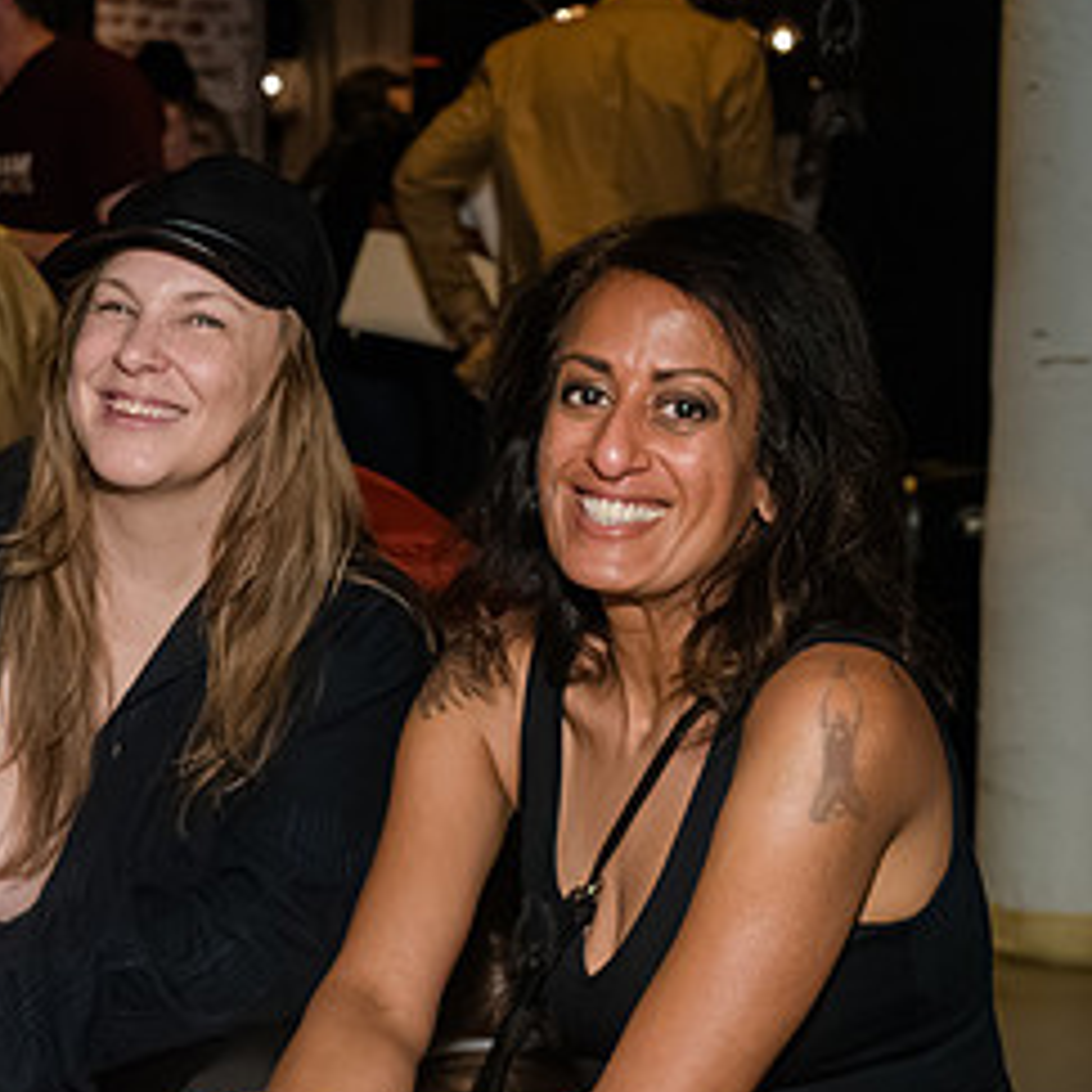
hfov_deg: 21.1
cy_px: 712
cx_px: -166
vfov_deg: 22.4
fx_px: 2748
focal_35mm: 77
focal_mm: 35
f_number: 5
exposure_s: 1/400
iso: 8000
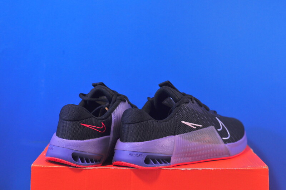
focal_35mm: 75
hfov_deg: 27.0
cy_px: 95
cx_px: 143
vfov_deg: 18.1
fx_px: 595
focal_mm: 50
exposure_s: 1/250
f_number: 3.2
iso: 250
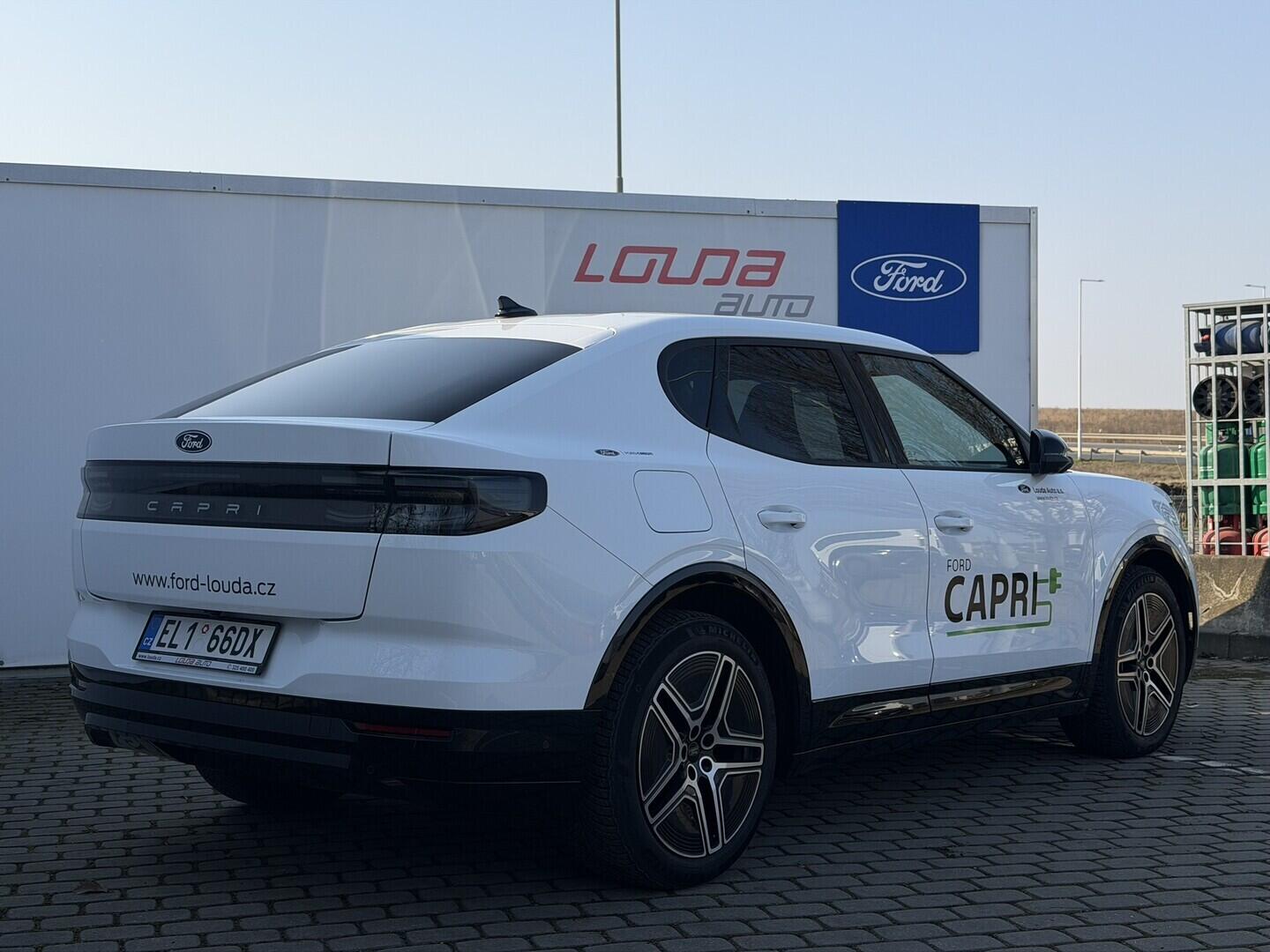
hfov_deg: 39.7
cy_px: 476
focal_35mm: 48
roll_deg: +0.7
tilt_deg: -1.0
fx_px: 1761
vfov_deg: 30.3
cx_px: 635
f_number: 1.78
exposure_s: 1/3704
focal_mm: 6.76
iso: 64
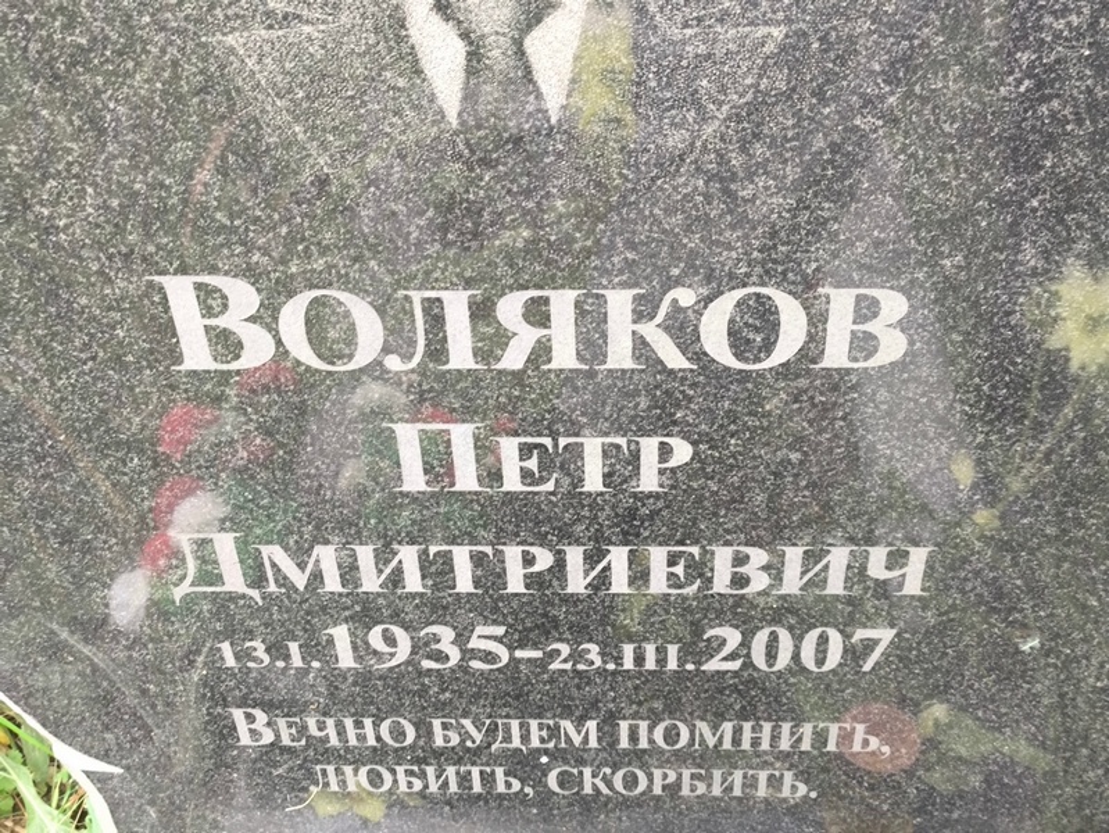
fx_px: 1603
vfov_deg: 29.1
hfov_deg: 38.2
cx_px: 554
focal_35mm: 50
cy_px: 416
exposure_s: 1/60
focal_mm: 4.71
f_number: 1.7
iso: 250
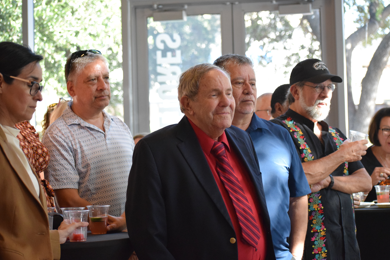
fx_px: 1148
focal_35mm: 106
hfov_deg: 19.3
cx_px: 196
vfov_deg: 12.9
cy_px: 131
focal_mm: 70
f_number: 4.5
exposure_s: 1/400
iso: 3200
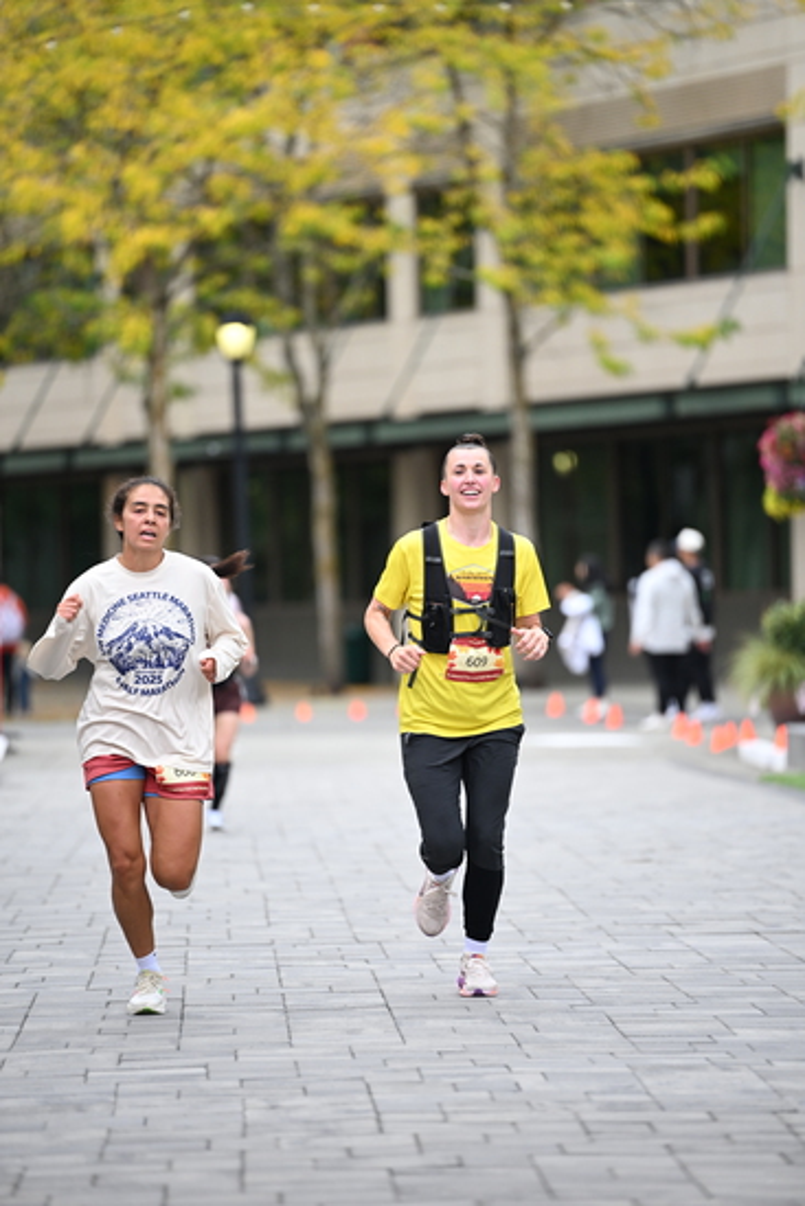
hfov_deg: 6.9
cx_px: 402
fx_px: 6704
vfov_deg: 10.3
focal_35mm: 200
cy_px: 603
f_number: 2.8
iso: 640
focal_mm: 200
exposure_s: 1/2000
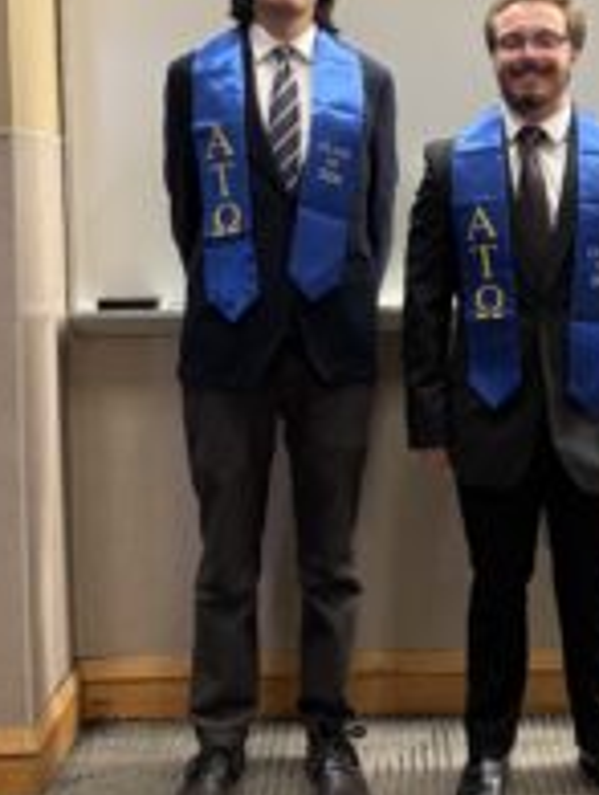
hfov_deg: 33.3
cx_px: 414
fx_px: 989
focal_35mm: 43
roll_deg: +1.1
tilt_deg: -3.3
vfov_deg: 43.1
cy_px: 253
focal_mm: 6.76
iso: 250
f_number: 1.78
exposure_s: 1/41
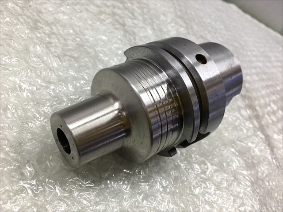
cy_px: 106
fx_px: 237
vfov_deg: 48.2
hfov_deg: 61.7
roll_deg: -40.1
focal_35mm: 29
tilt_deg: -39.3
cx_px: 142
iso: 40
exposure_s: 1/120
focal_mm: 4.15
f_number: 2.2
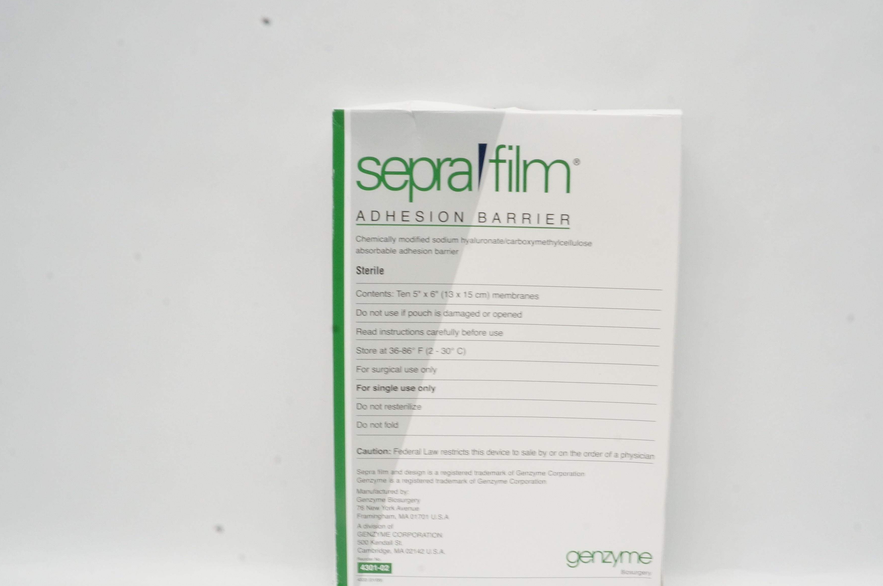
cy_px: 373
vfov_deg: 34.8
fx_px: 931
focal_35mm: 38
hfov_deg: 50.6
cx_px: 494
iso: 800
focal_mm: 18
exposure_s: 1/6
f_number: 22
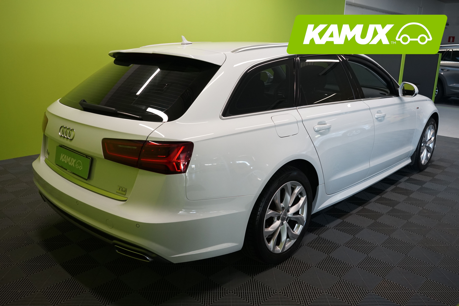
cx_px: 230
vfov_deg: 45.0
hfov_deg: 63.7
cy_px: 153
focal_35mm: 29
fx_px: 370
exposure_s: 1/30
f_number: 7.1
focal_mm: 29
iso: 1250
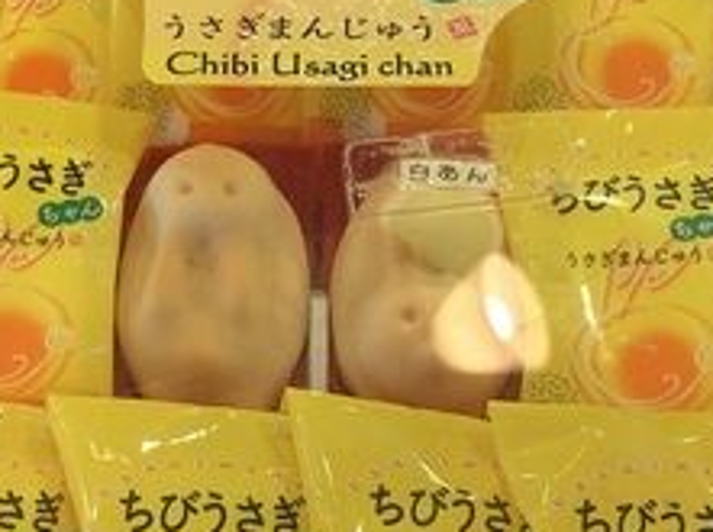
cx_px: 269
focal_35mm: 96
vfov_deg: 15.4
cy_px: 298
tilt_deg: -54.1
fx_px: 1974
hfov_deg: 20.4
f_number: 1.8
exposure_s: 1/60
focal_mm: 4.25
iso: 160
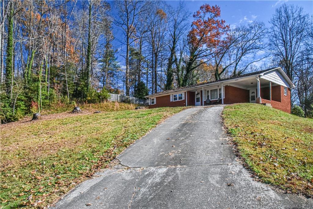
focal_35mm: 24
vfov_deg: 53.1
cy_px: 104
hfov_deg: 73.7
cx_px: 156
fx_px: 209
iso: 4000
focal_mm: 24
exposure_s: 1/640
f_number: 22
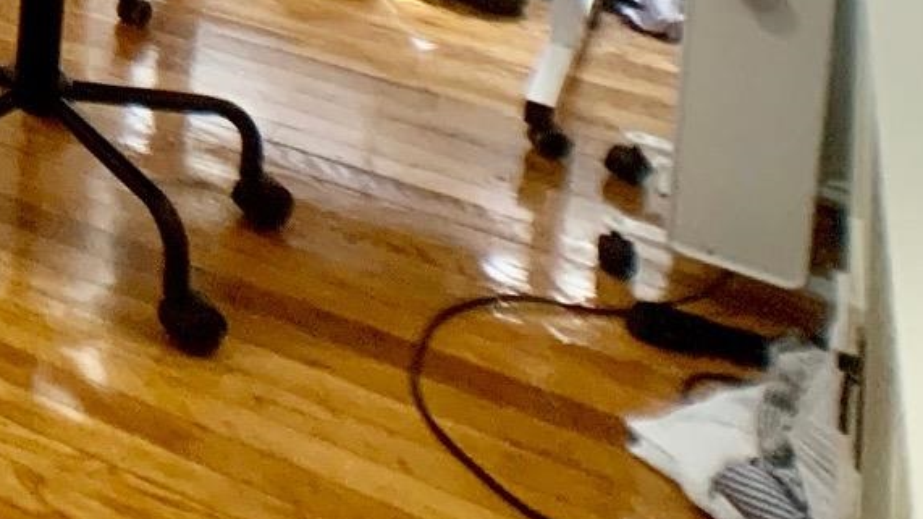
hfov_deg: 17.7
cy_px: -653
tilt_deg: -4.9
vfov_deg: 10.6
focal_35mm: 100
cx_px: -687
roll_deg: -0.2
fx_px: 2447
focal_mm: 4.25
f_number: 1.8
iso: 200
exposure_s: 1/60
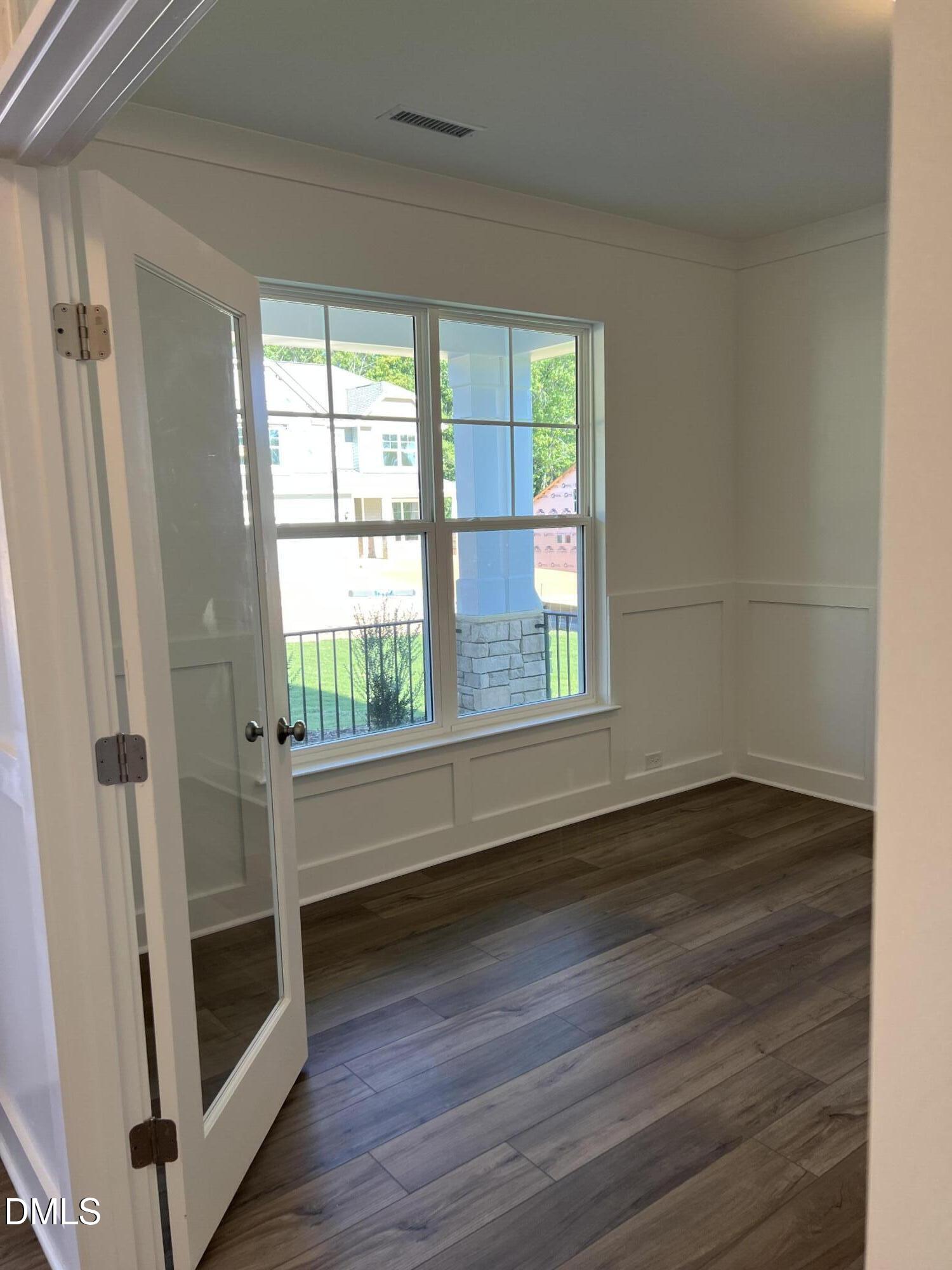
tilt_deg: -7.1
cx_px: 476
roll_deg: +2.2
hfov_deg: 53.1
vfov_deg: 67.3
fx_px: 953
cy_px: 635
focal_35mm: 26
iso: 50
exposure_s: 1/120
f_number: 1.5
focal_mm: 5.7
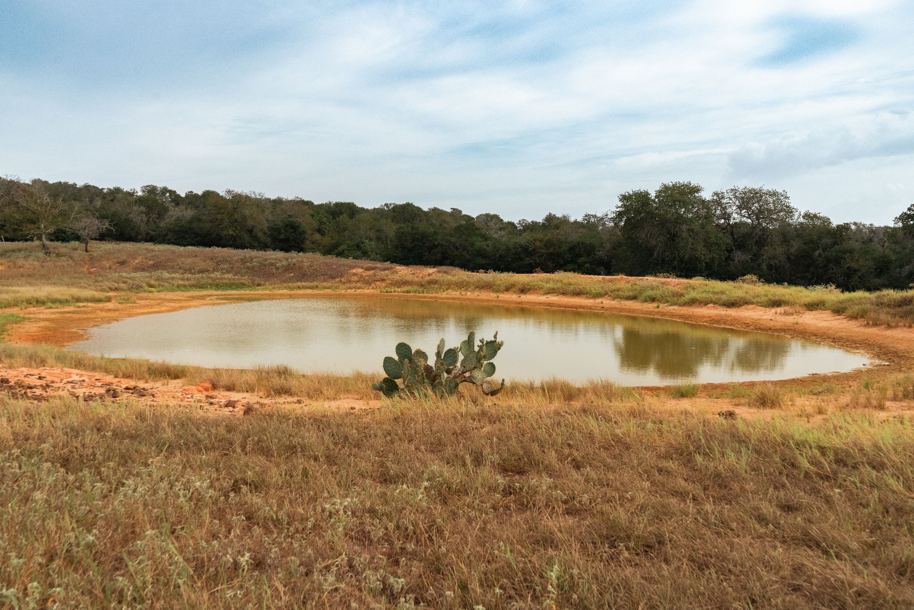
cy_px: 305
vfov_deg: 43.6
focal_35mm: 30
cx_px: 457
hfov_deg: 61.9
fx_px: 762
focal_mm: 30
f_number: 8
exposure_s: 1/2000
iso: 3200
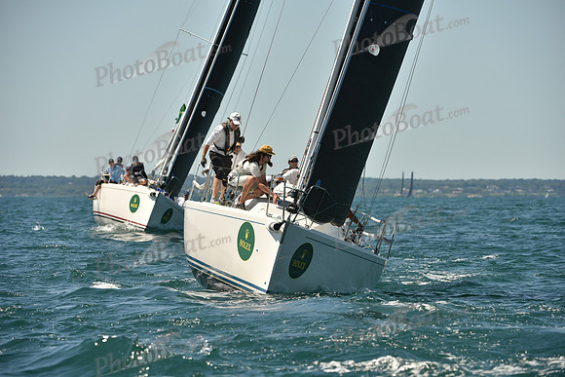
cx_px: 282
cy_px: 188
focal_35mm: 250
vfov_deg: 5.5
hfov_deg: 8.2
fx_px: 3924
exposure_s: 1/1250
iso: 250
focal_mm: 250
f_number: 7.1
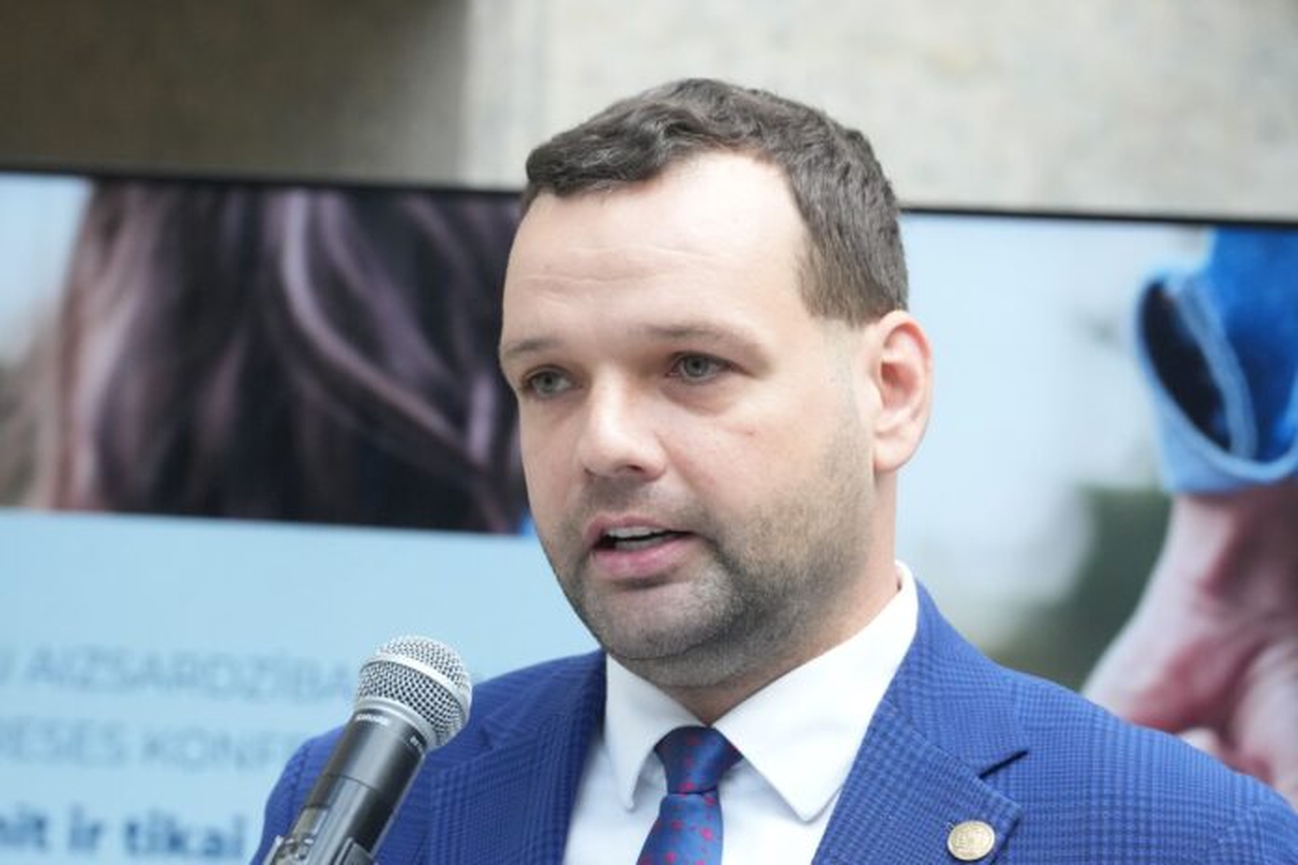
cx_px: 649
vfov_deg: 4.6
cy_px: 432
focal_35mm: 300
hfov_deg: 6.9
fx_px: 10816
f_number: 5.6
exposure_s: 1/320
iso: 4000
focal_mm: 200
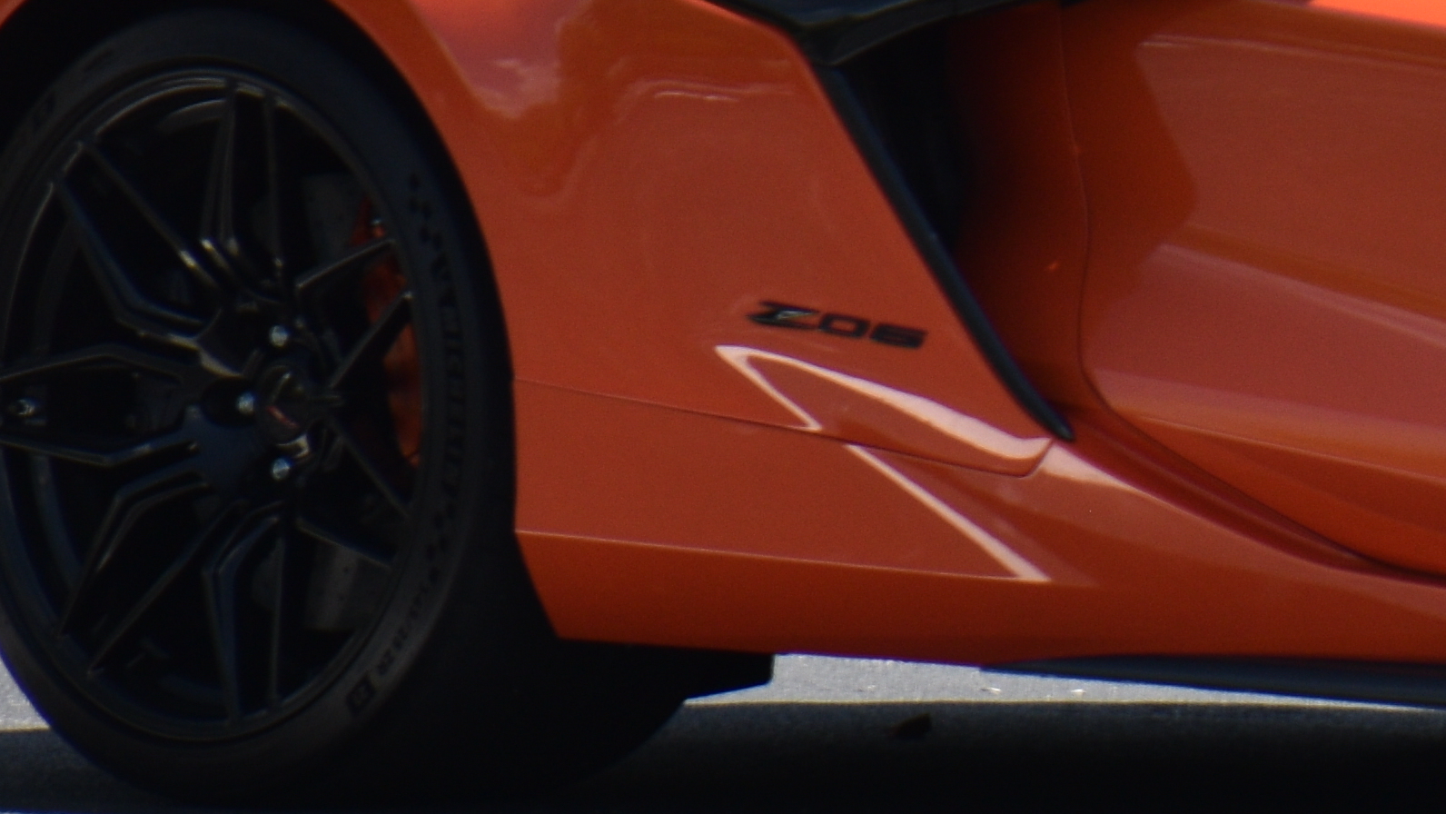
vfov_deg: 1.5
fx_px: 31790
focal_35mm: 829
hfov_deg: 2.6
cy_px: -172
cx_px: 2180
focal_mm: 140
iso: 200
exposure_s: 1/250
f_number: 5.6
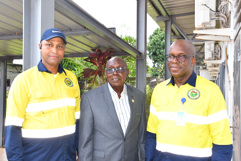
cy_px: 80
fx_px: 241
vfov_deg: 36.9
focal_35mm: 36
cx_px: 120
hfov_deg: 53.1
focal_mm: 24
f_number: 10
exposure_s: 1/160
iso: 1000
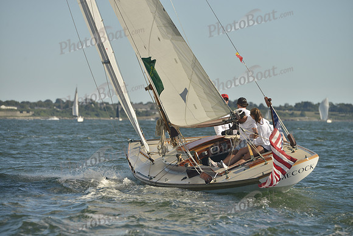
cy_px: 118
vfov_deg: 6.9
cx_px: 176
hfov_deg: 10.3
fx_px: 1961
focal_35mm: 200
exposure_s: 1/1250
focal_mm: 200
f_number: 7.1
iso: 400
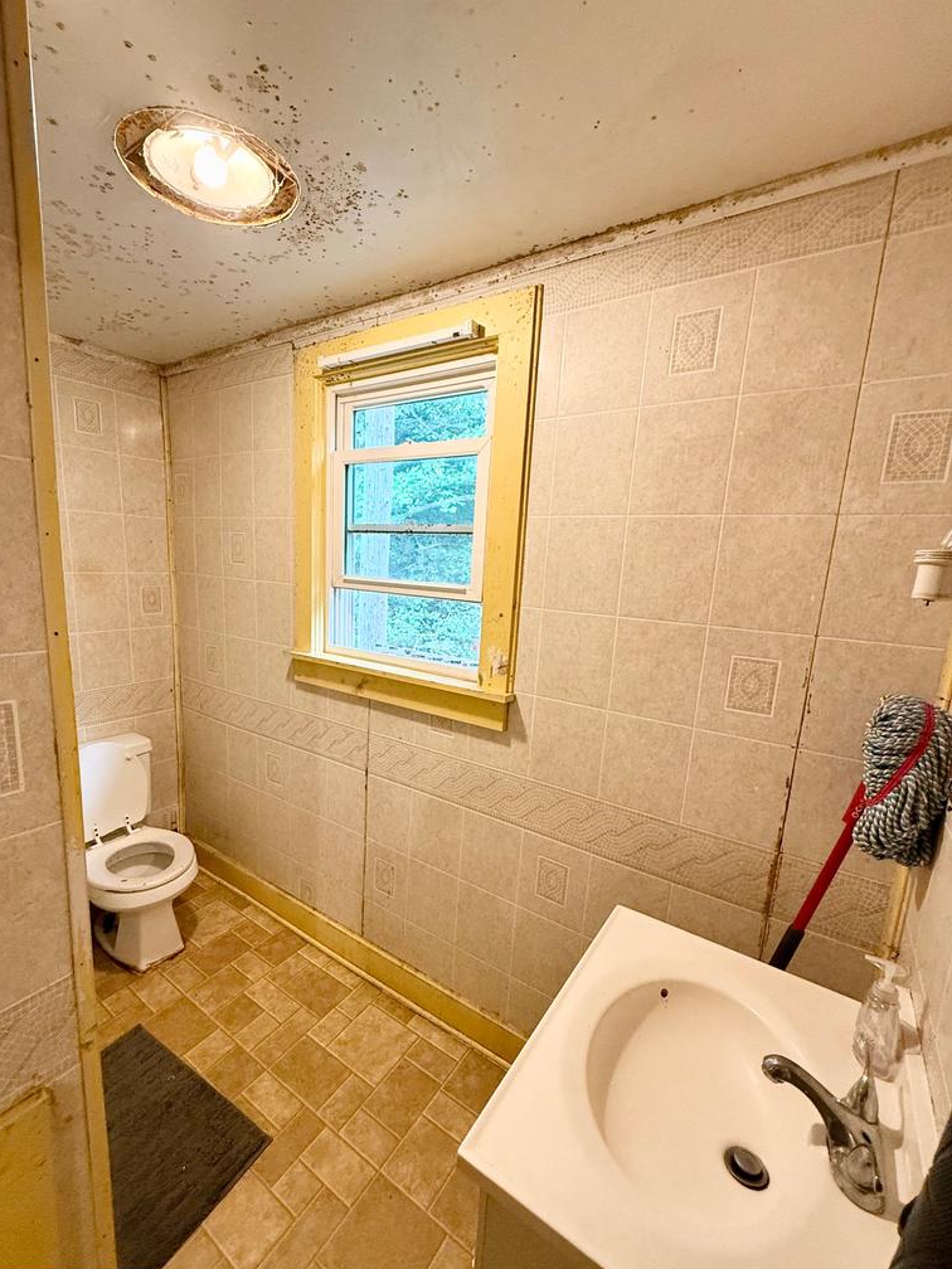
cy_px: 662
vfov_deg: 98.1
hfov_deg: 81.6
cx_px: 443
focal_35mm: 15
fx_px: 550
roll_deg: -3.0
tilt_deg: -10.1
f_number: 2.2
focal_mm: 2.22
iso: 320
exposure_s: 1/60
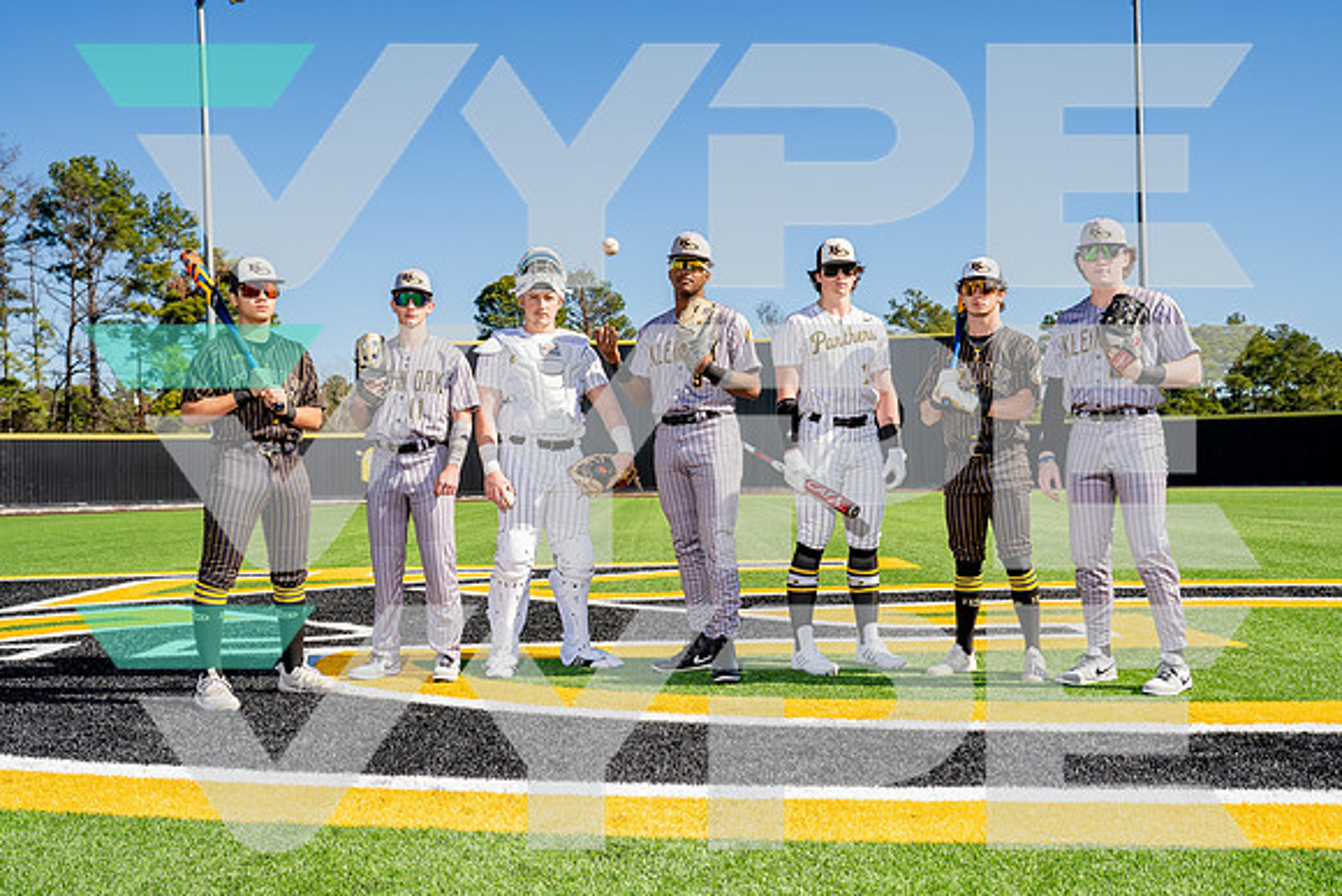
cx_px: 671
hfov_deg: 49.5
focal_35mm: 39
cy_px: 448
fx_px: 1454
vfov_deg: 34.2
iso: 100
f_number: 8
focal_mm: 39
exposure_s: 1/250
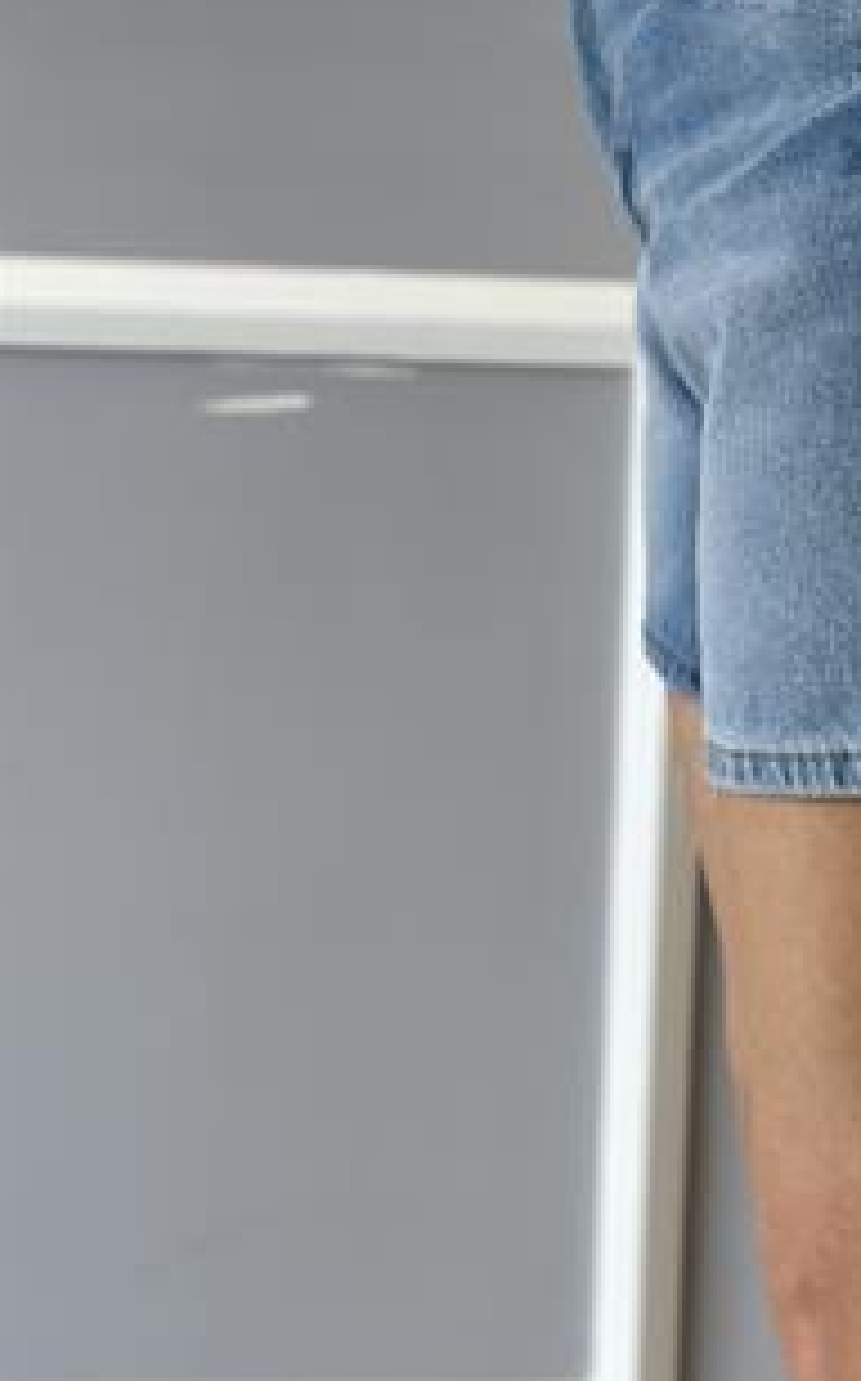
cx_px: 865
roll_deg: -2.6
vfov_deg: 23.9
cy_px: 350
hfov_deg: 14.9
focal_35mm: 86
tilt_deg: -7.5
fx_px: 3235
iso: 80
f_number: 1.78
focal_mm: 6.86
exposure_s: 1/239
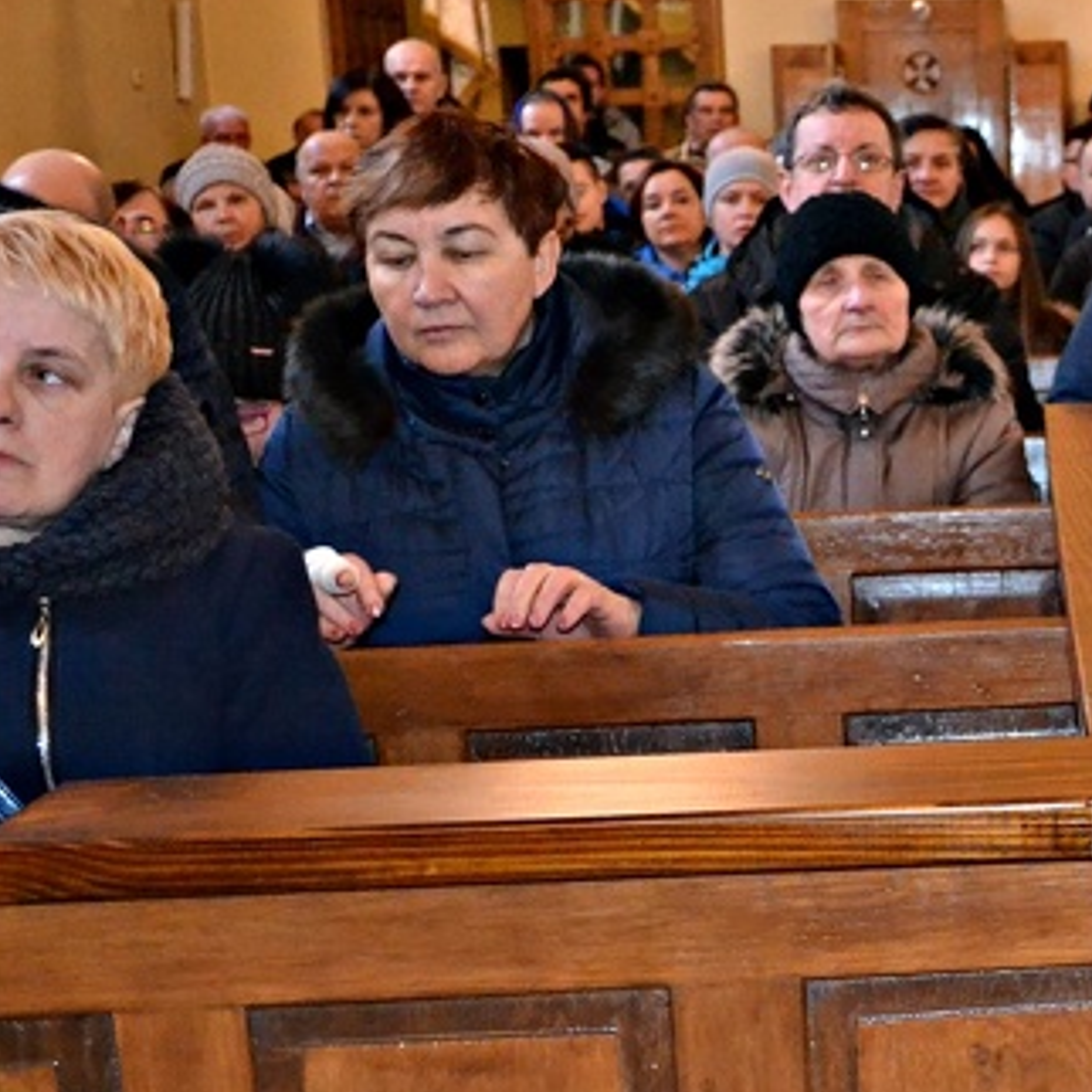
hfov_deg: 23.3
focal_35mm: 69
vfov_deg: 24.8
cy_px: 770
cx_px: 1228
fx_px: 2463
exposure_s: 1/60
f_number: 3.8
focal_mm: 22
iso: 3200
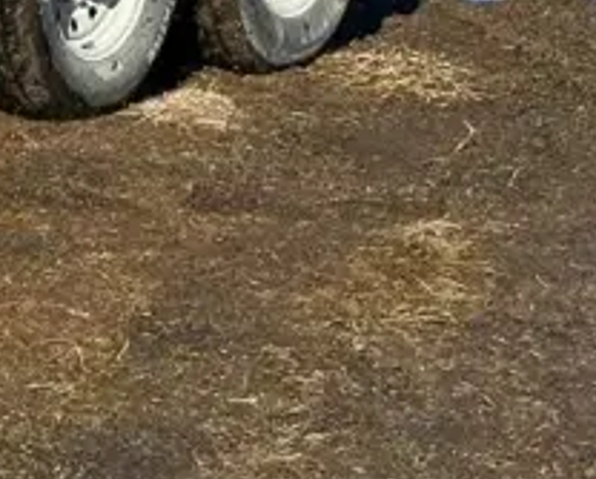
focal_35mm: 216
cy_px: -261
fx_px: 3815
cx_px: -639
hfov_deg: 8.4
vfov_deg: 7.1
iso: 64
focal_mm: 6.86
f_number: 1.78
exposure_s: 1/3731
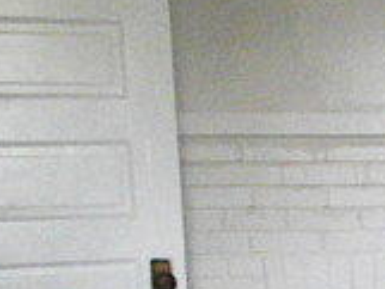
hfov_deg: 15.9
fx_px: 1235
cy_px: 377
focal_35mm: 111
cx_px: 612
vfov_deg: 12.9
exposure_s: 1/59.1
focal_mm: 5
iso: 3083
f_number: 3.5
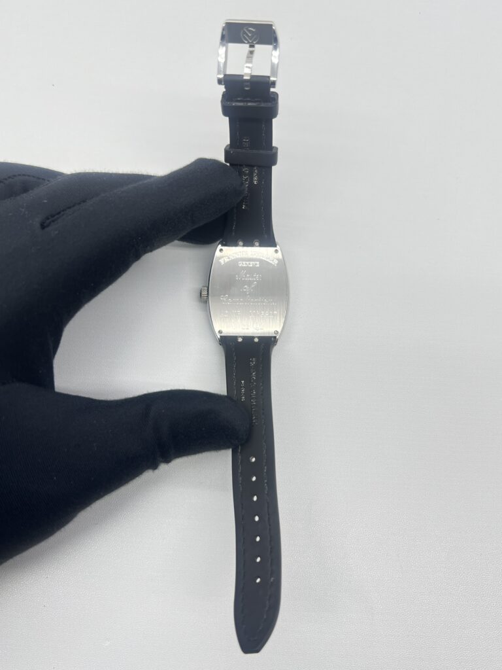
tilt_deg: -75.1
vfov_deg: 67.3
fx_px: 503
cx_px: 251
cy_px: 335
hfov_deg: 53.1
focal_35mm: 26
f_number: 1.5
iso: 32
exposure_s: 1/122
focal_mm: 5.7
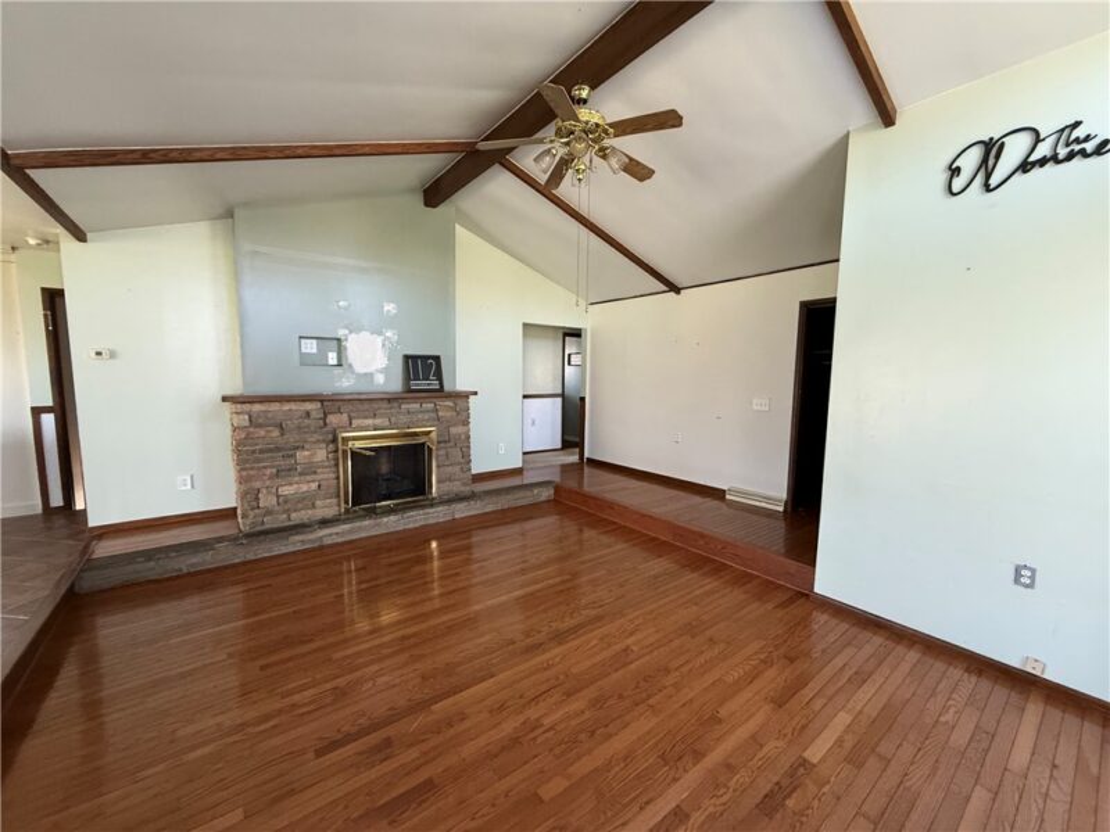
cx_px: 555
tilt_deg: -5.3
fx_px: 449
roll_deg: -0.6
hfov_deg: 102.1
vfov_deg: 85.7
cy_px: 416
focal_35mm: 14
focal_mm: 2.22
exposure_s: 1/60
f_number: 2.2
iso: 400
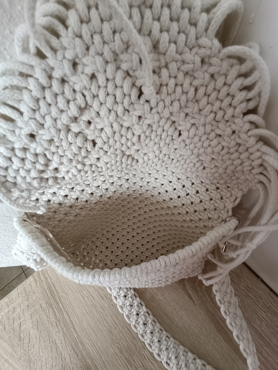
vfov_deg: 94.5
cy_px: 185
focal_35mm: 16
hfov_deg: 78.1
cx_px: 139
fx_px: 171
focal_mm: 1.66
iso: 317
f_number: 2.2
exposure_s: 1/50
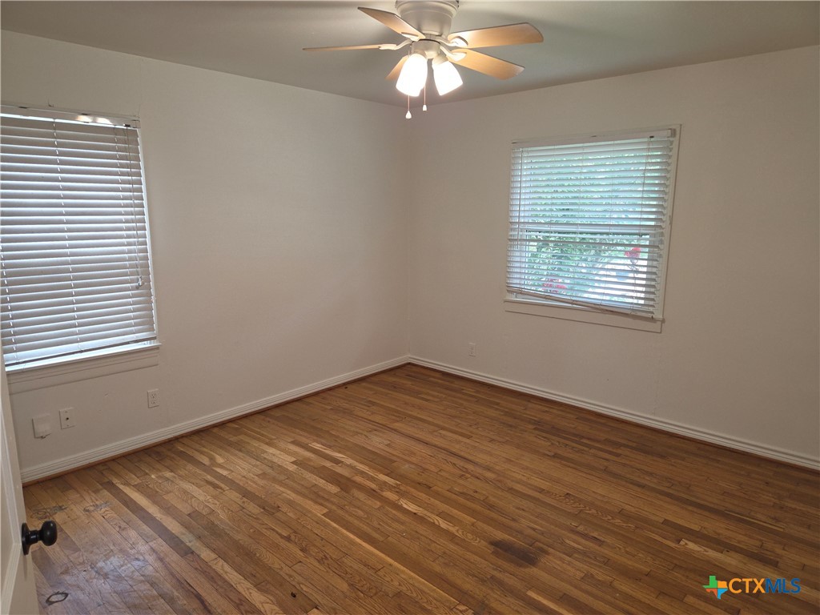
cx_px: 410
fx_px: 545
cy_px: 308
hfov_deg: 73.9
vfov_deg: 58.9
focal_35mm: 23
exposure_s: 1/60
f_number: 1.8
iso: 100
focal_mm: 5.4
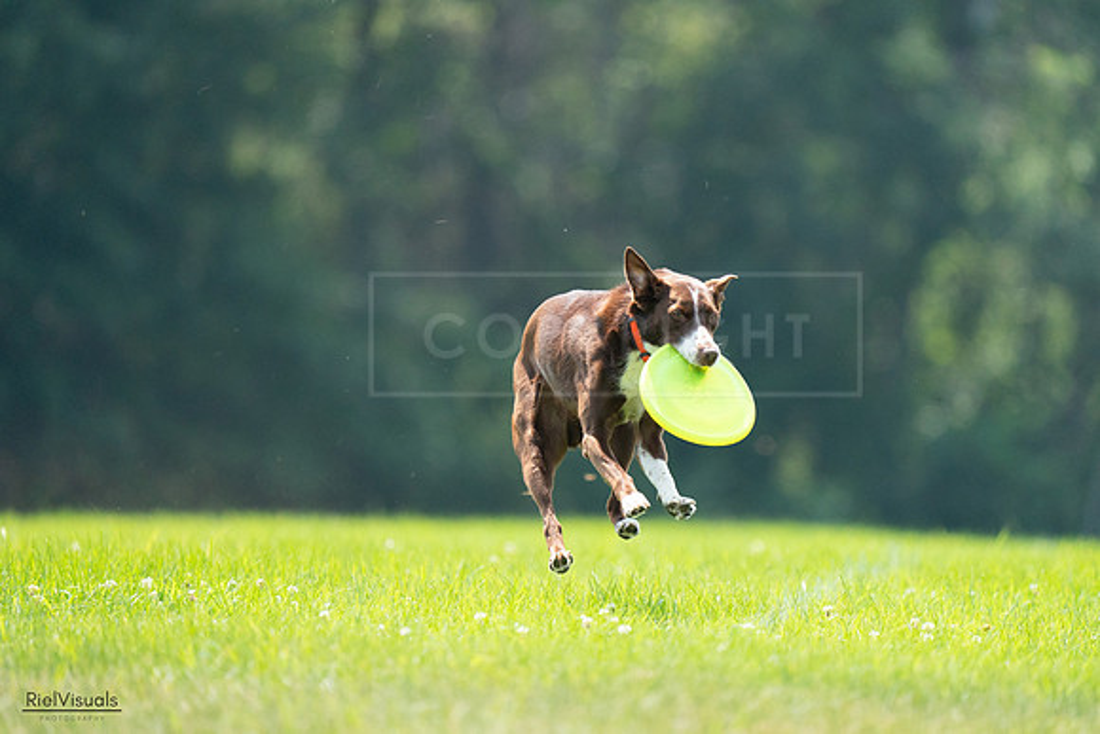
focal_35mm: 541
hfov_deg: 3.8
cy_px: 367
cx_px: 550
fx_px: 16534
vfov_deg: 2.5
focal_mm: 541
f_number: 6.3
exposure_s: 1/4000
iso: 3200
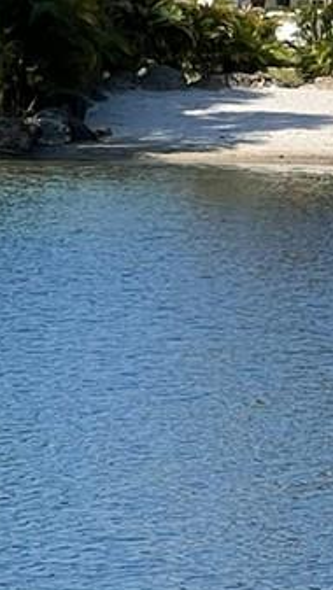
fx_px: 6237
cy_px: -100
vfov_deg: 5.4
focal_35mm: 398
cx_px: 910
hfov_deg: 3.0
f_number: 2.8
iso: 32
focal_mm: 9
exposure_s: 1/630
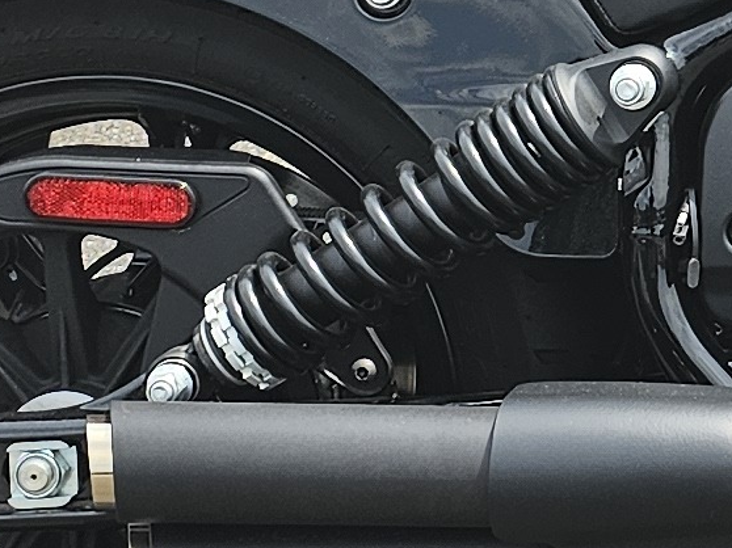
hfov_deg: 11.2
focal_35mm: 165
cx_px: 1263
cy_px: -304
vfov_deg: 8.8
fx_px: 3488
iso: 10
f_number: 1.7
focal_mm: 6.3
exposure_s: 1/297
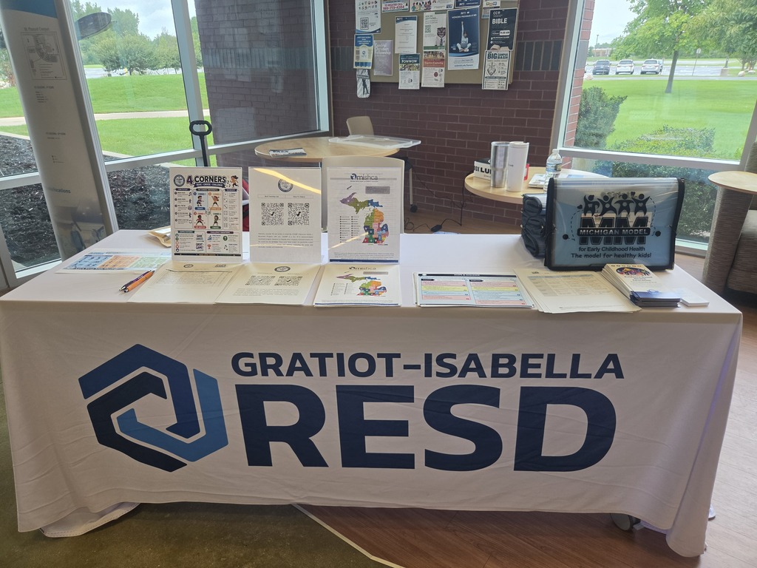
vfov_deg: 58.9
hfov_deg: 73.9
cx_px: 378
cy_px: 284
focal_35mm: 23
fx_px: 503
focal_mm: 5.4
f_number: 1.8
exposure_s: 1/180
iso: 160
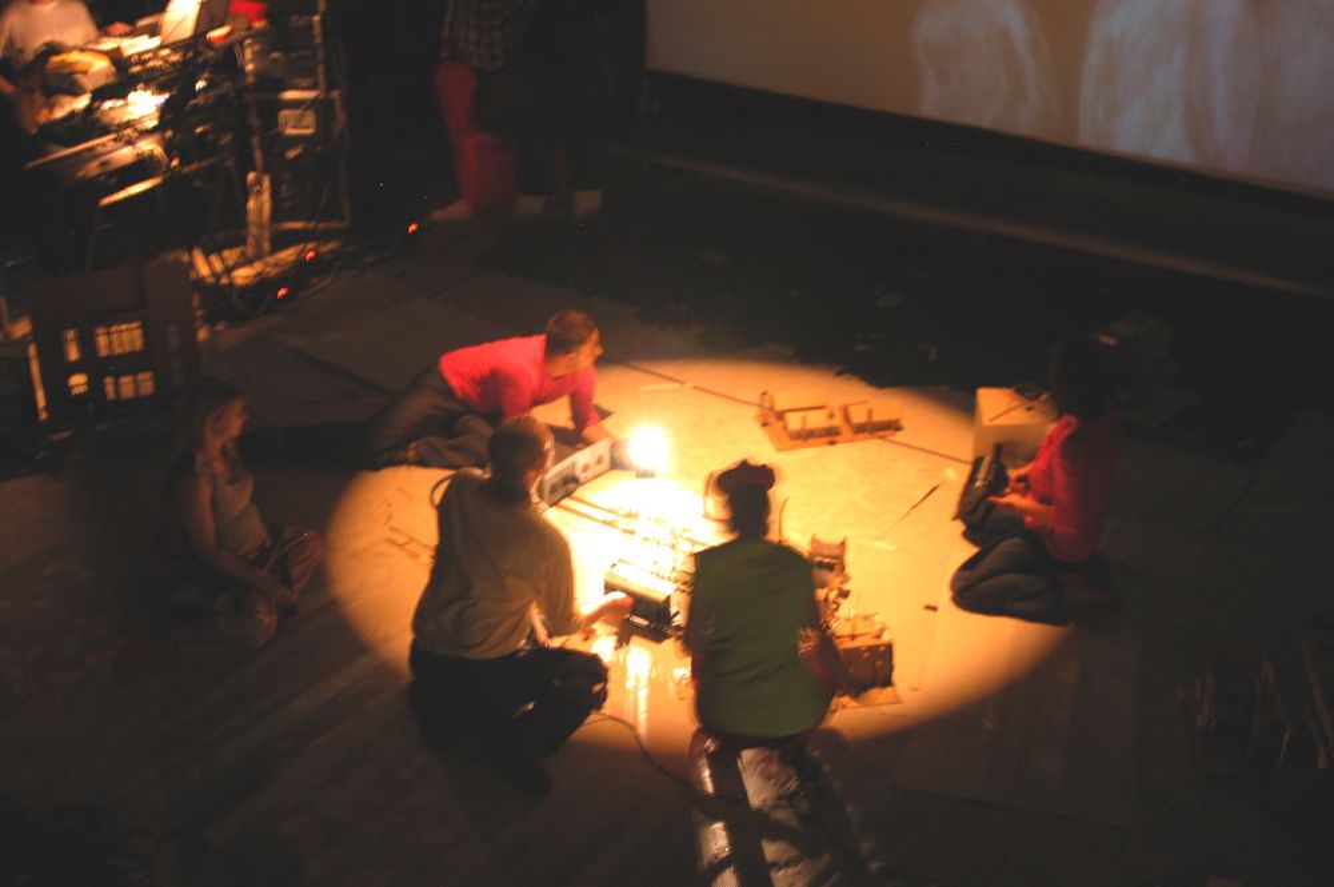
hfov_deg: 41.1
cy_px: 444
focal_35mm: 48
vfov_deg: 28.0
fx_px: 1777
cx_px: 667
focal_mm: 32
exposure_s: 1/3
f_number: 2.8
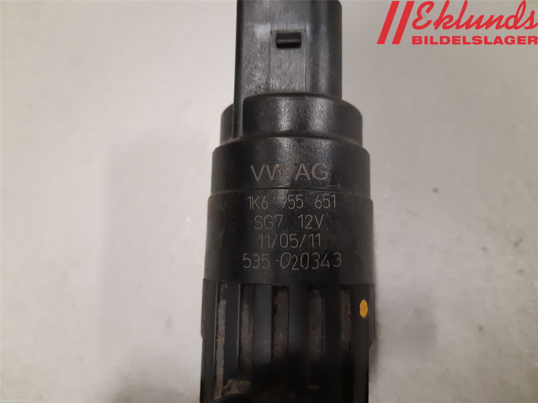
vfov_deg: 53.1
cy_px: 202
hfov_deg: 67.3
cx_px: 269
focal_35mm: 26
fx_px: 404
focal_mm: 3.93
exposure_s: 1/50
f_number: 1.7
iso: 320
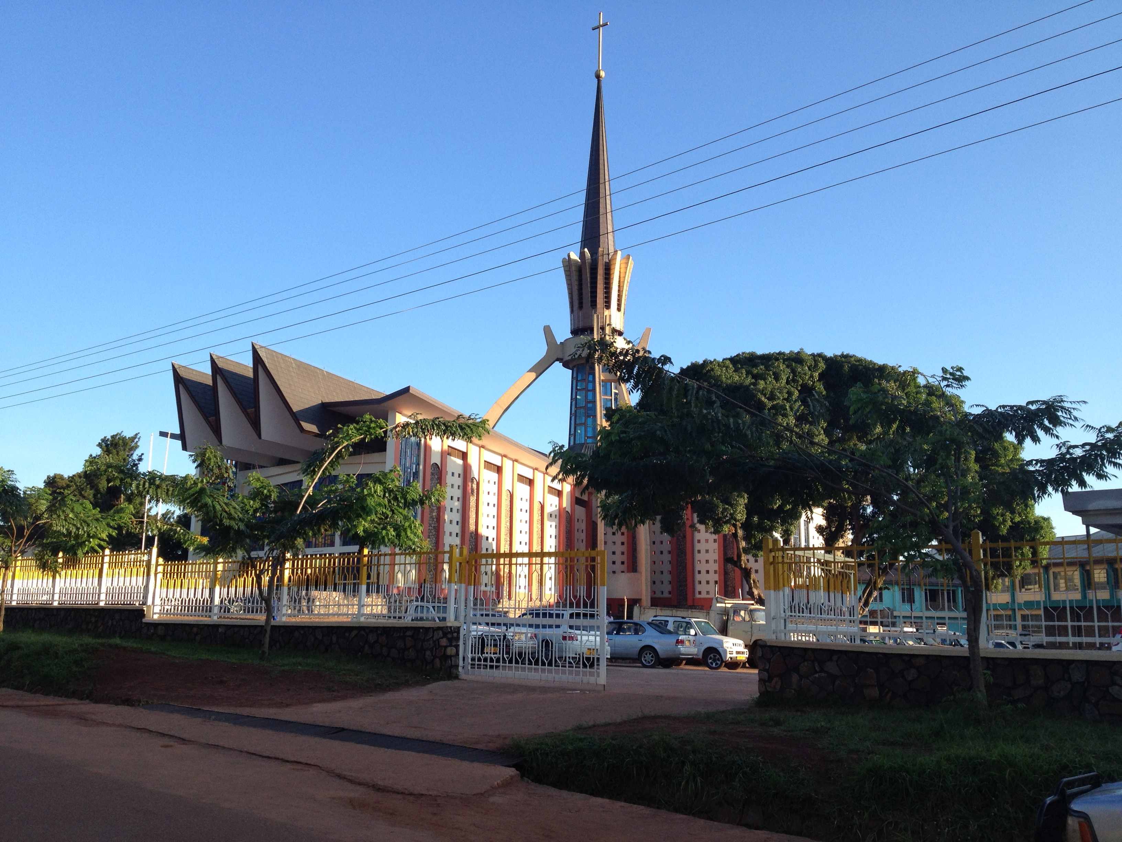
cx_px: 561
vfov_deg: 40.7
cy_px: 421
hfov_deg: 52.6
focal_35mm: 35
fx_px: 1134
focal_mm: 4.28
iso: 50
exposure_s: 1/525
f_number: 2.4
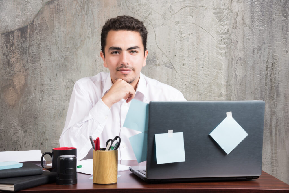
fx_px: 522
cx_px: 144
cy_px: 96
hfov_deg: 31.0
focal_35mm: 65
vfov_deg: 20.9
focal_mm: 65
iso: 250
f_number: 8
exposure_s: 1/100
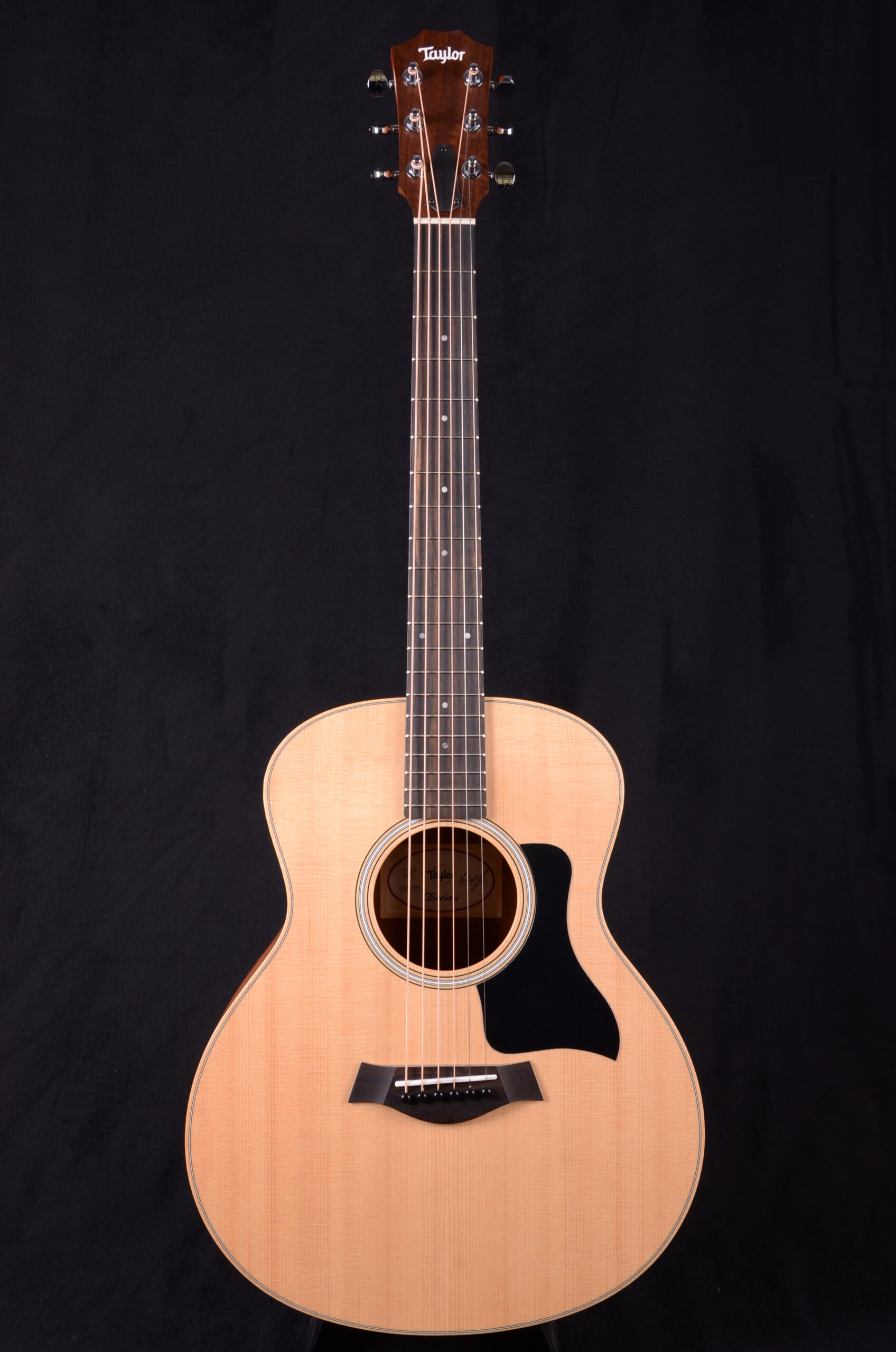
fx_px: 1687
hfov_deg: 29.7
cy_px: 676
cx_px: 448
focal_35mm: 45
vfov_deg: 43.7
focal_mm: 30
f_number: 13
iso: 200
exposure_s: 1/200
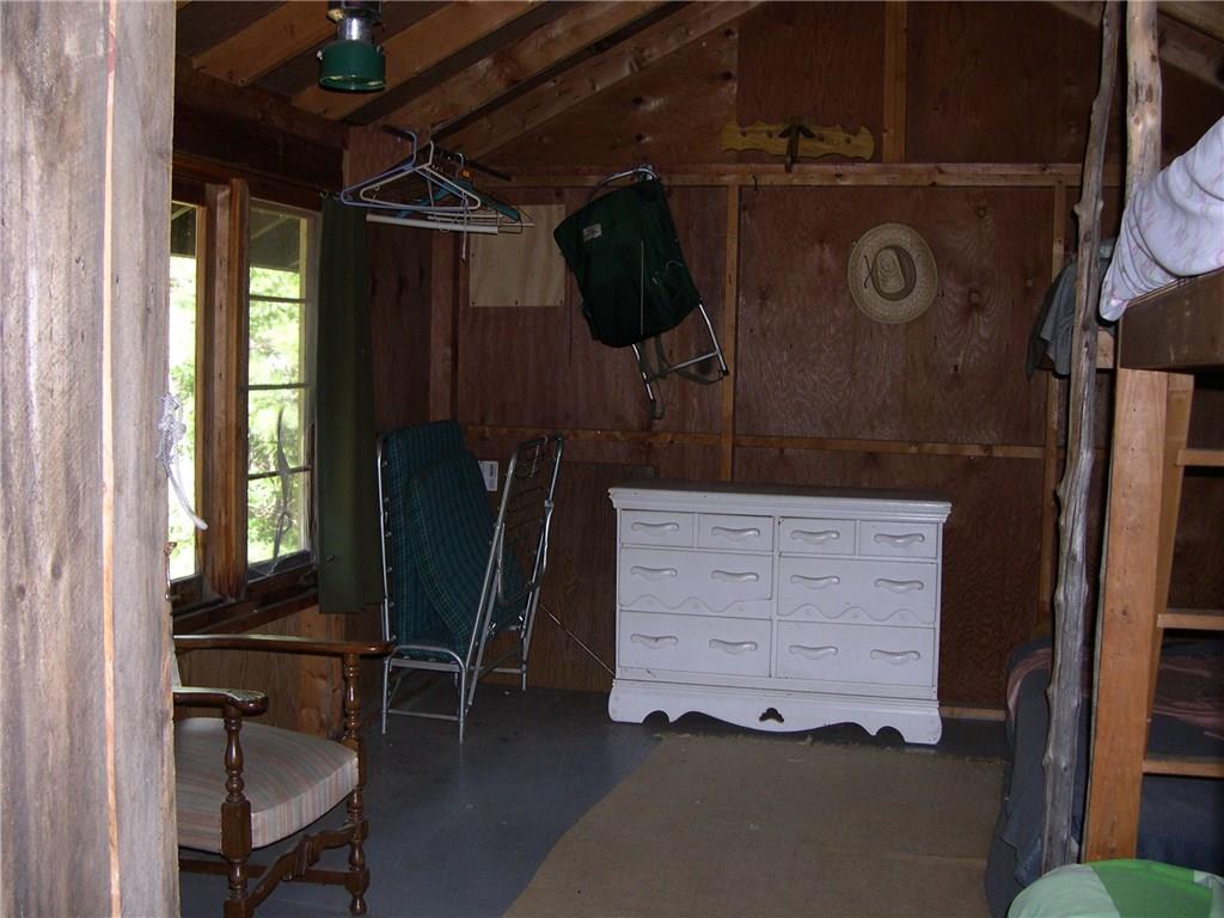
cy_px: 459
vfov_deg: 37.7
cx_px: 612
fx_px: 1344
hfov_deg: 49.0
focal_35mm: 38
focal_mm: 8
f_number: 2.8
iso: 166
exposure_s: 1/60
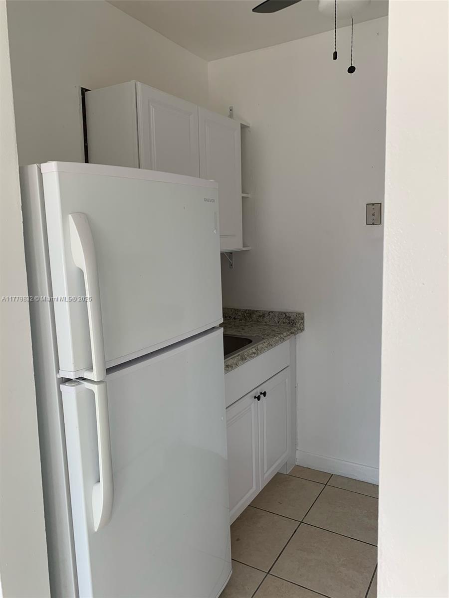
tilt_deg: -7.1
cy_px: 299
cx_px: 224
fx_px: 450
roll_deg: +0.5
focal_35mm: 26
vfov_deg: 67.3
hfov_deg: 53.1
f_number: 1.8
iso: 32
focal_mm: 4.25
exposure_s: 1/121
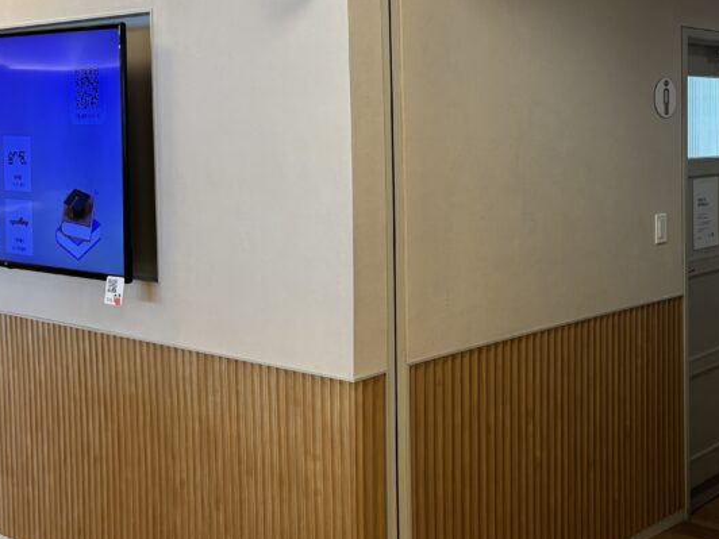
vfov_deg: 29.0
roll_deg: +0.9
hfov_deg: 36.9
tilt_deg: -3.2
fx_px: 1039
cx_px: 574
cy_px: 189
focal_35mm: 50
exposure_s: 1/60
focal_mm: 5.96
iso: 100
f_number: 1.6
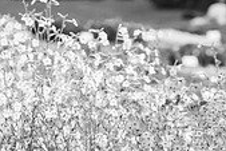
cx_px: 255
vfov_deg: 3.1
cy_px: 42
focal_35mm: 443
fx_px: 2783
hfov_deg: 4.6
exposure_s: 1/200
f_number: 5.6
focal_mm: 129
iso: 2500
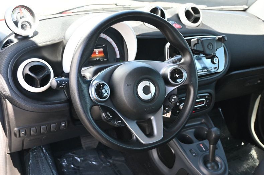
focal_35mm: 43
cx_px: 161
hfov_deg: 45.2
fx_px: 315
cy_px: 114
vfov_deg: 31.0
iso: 640
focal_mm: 22
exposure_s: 1/125
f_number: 4
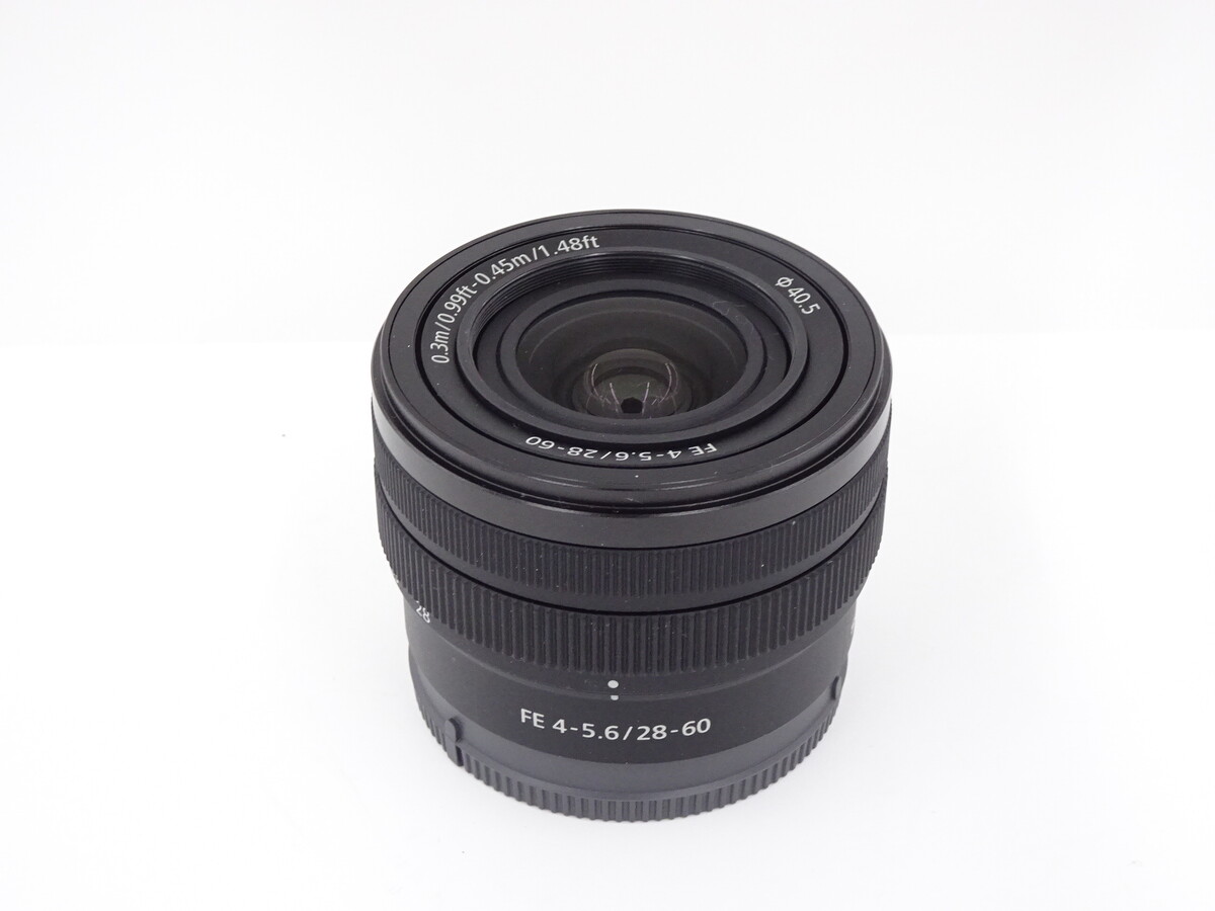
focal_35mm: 56
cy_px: 456
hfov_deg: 34.3
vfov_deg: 26.1
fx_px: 1966
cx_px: 608
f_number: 4.5
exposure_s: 1/60
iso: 500
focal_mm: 9.52
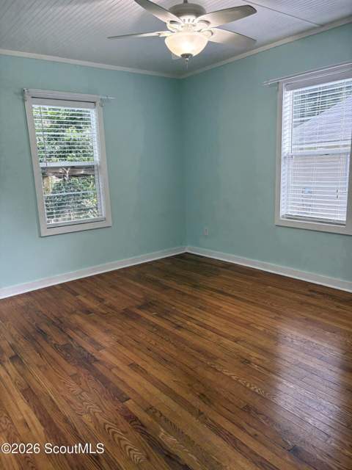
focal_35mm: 26
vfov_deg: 67.3
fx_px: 353
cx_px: 176
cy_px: 235
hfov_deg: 53.1
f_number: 1.6
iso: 200
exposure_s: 1/120
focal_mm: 5.96
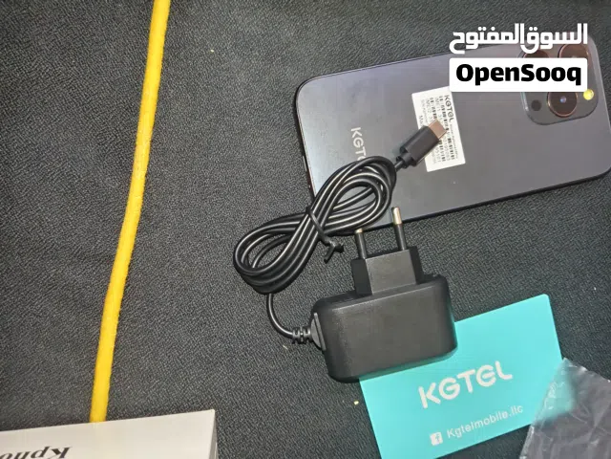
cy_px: 230
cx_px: 306
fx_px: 477
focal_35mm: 27
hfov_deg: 65.3
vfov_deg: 51.4
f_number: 1.8
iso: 1392
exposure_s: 1/20
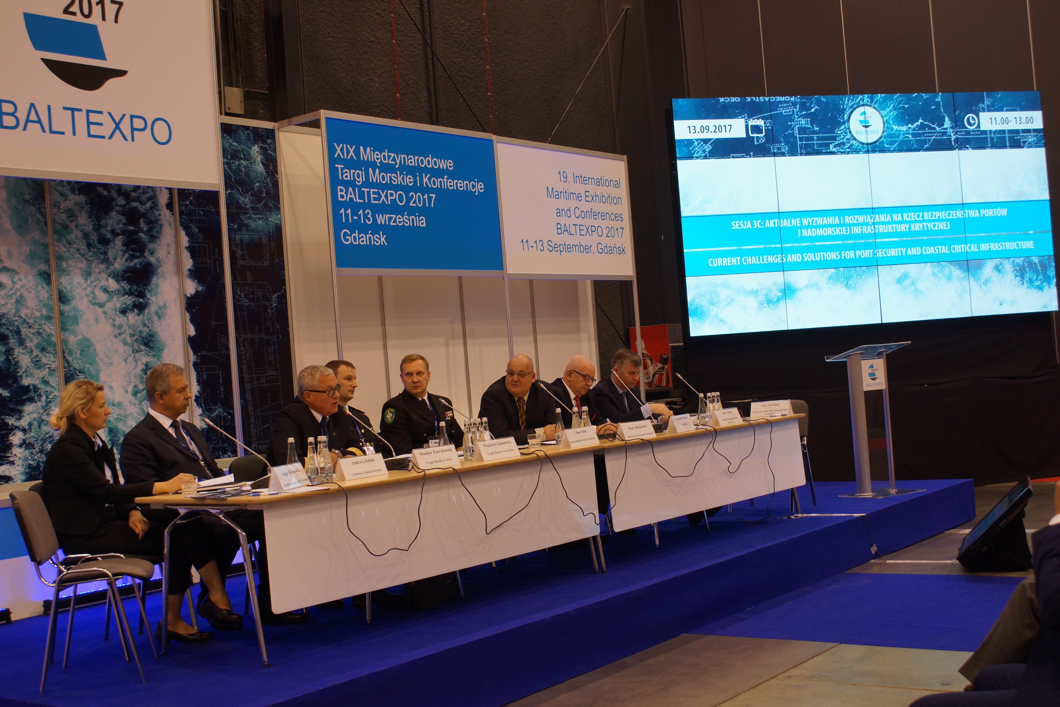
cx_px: 530
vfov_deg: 31.9
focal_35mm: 42
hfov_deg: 46.4
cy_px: 354
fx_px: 1237
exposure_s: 1/60
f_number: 5
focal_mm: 28
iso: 400
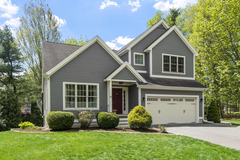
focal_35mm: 25
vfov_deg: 51.3
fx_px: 167
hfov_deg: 71.5
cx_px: 120
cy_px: 80
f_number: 8
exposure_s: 1/160
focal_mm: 17
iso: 100
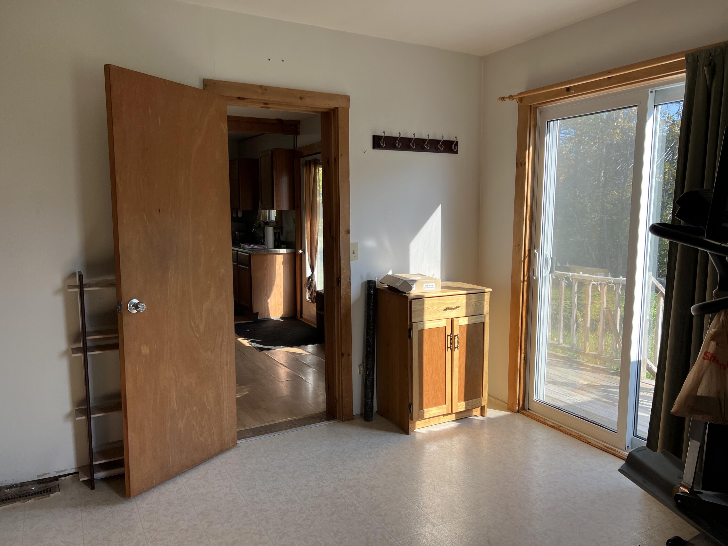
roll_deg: -0.2
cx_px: 364
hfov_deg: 67.3
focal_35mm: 26
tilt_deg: -6.8
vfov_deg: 53.1
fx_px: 547
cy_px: 273
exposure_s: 1/572
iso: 50
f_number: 1.5
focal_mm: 5.7
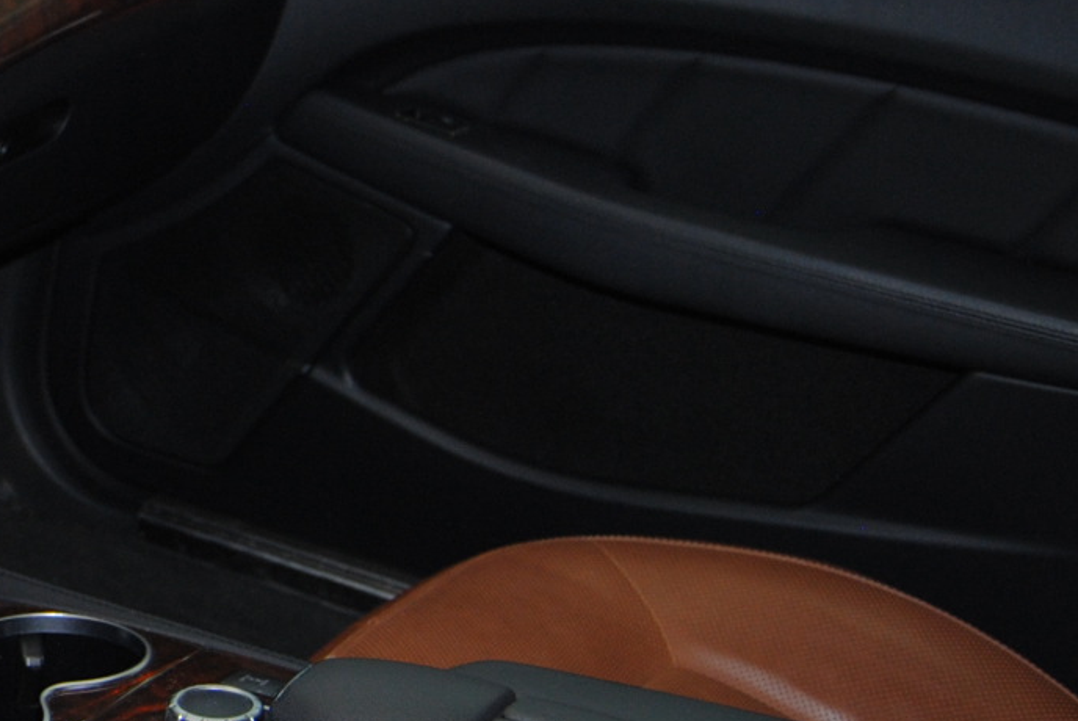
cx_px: -385
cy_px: 241
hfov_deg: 23.1
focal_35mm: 76
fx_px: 2278
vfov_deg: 17.9
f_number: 3.5
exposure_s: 1/60
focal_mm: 18
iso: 200
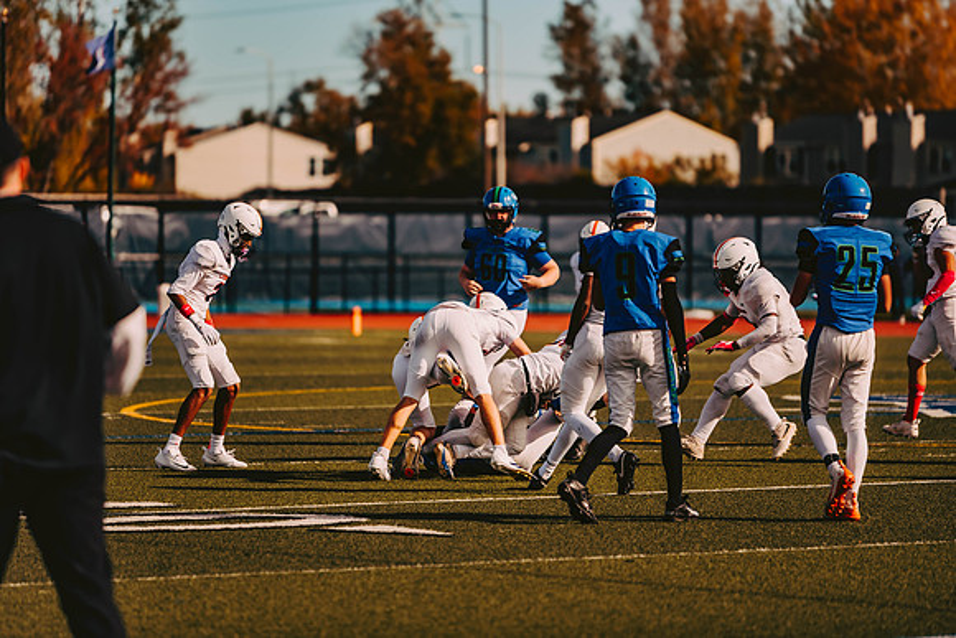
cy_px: 319
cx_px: 478
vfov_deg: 6.9
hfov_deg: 10.3
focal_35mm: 200
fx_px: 5312
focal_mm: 200
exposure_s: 1/3200
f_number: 2.8
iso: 160
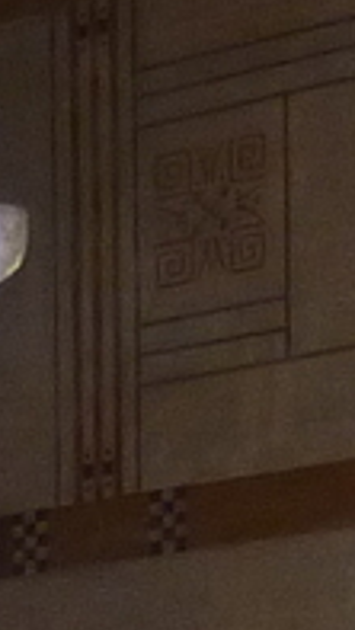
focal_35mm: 221
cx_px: -406
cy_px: 1503
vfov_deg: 8.8
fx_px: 3694
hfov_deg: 5.4
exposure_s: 1/30
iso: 200
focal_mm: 4.1
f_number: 3.3
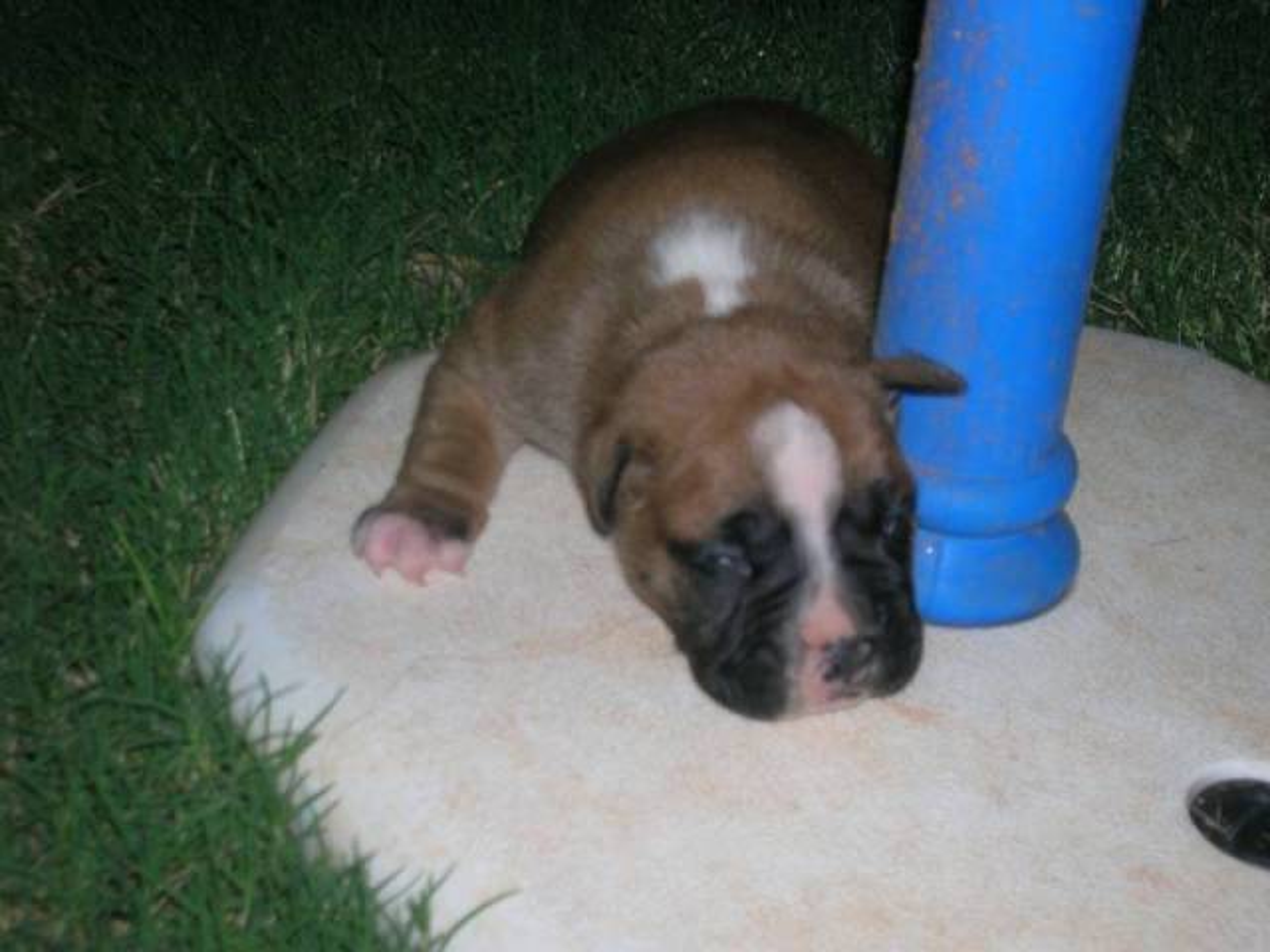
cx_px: 635
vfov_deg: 23.3
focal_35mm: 63
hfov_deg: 30.7
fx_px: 2311
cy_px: 476
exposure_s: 1/60.1
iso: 50
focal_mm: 10.4
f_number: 3.6
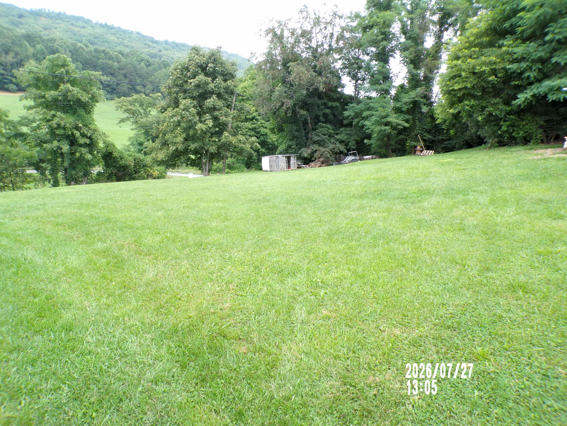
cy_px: 213
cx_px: 284
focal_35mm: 24
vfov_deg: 56.8
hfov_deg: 71.6
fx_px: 393
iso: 100
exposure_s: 1/105
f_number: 4.4
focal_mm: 4.3
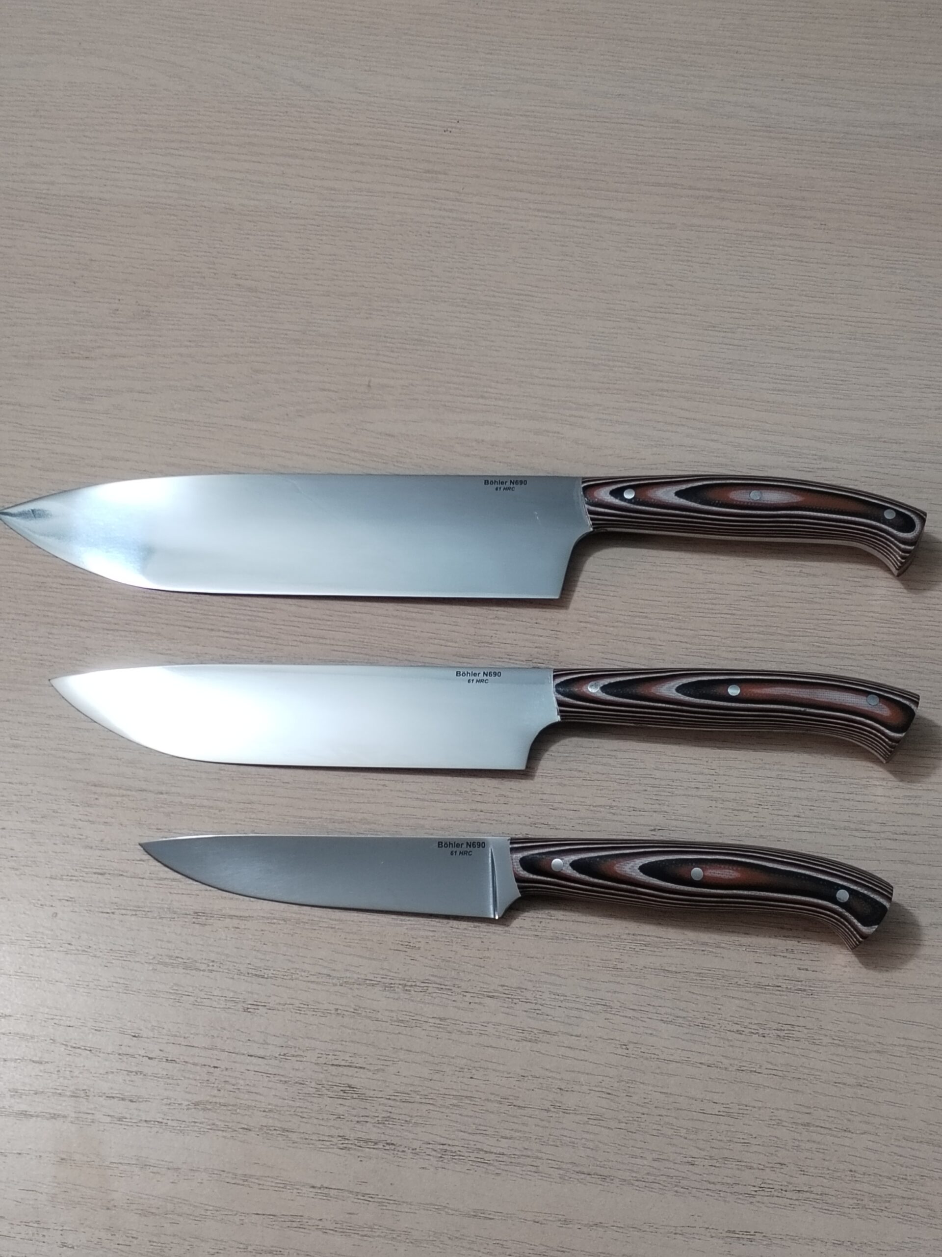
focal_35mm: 51
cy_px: 628
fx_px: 1850
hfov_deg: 28.6
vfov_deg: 37.5
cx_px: 471
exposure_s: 1/60
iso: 151
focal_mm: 4.75
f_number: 1.8
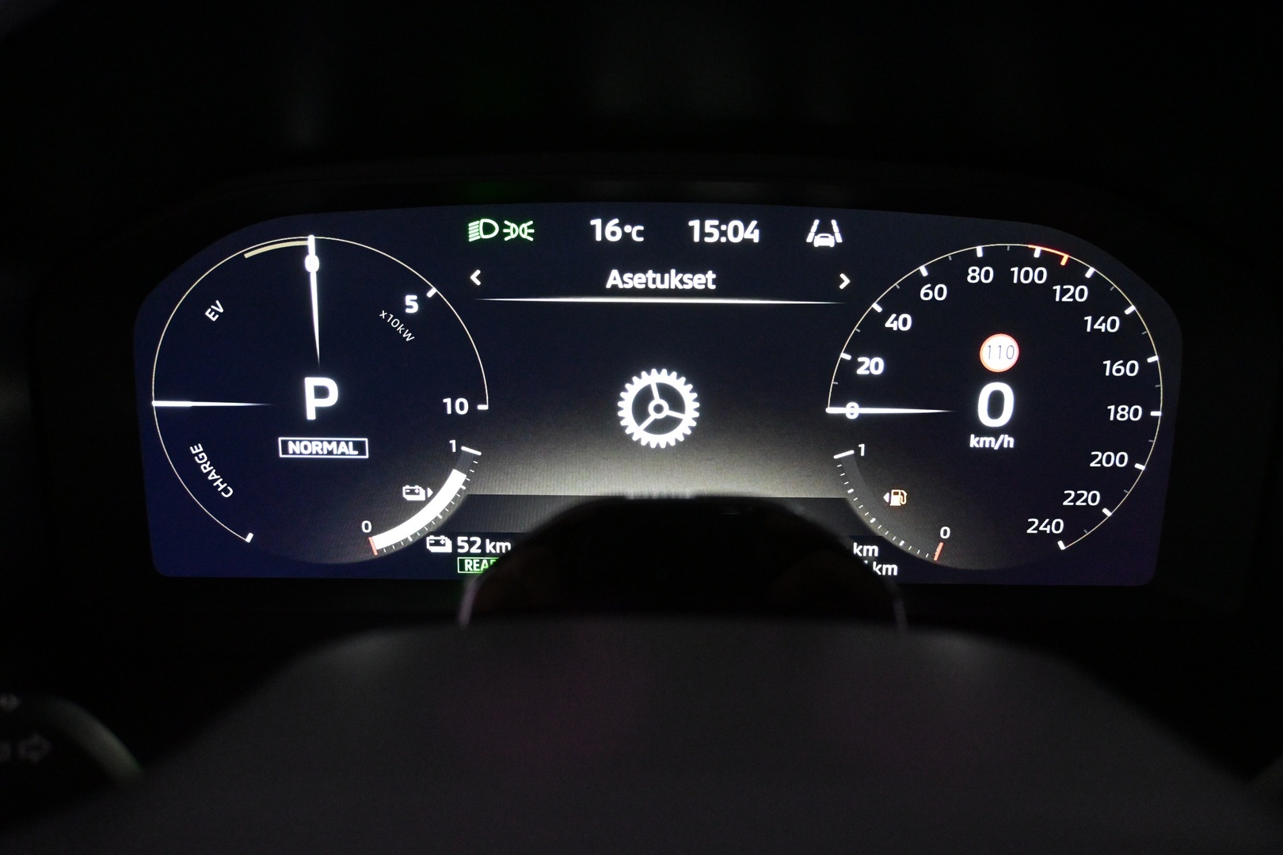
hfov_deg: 58.3
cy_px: 428
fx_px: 1149
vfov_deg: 40.8
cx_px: 642
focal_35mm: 32
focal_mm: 21.5
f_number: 4
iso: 4000
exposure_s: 1/125
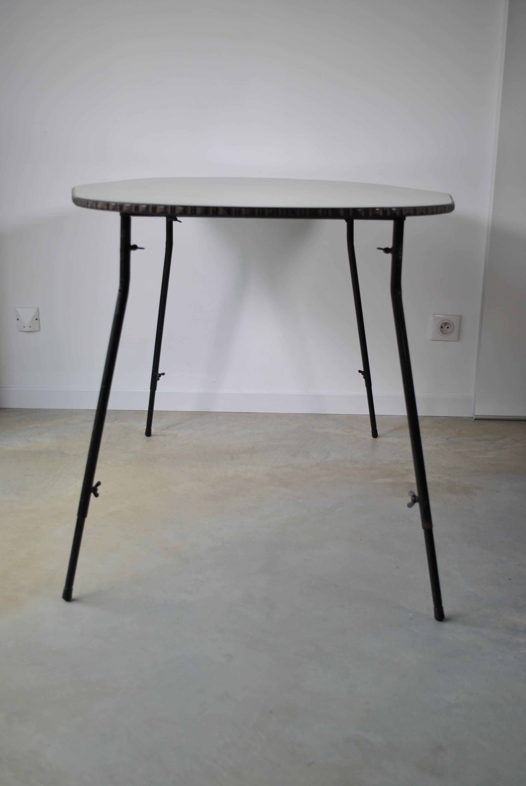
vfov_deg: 49.5
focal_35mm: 39
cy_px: 393
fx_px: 852
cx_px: 263
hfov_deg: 34.3
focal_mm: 26
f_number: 4.2
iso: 100
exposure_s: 1/50
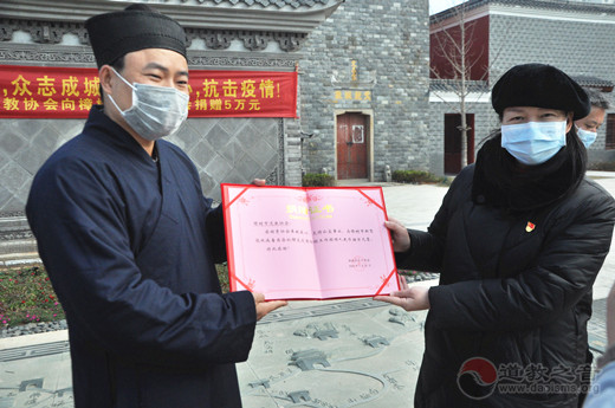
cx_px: 308
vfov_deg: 41.6
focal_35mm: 32
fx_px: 537
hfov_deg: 59.6
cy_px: 204
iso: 720
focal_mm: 21
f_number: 5
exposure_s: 1/4000
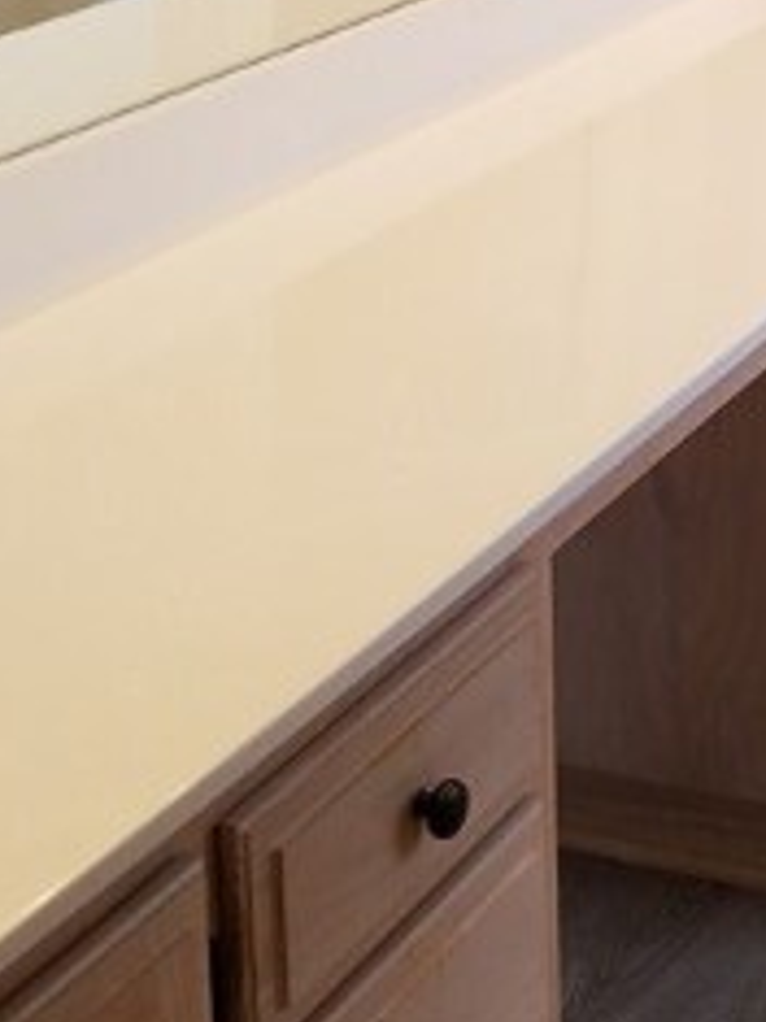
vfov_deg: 21.7
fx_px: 2510
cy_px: -135
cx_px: 1010
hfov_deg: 16.4
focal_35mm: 85
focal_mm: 4.2
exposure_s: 1/60
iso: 125
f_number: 1.7
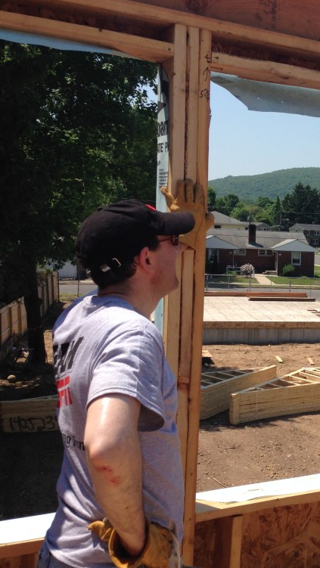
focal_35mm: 49
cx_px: 366
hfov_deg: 22.8
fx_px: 738
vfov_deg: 42.1
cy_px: 286
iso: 50
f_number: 2.4
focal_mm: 4.12
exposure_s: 1/1808
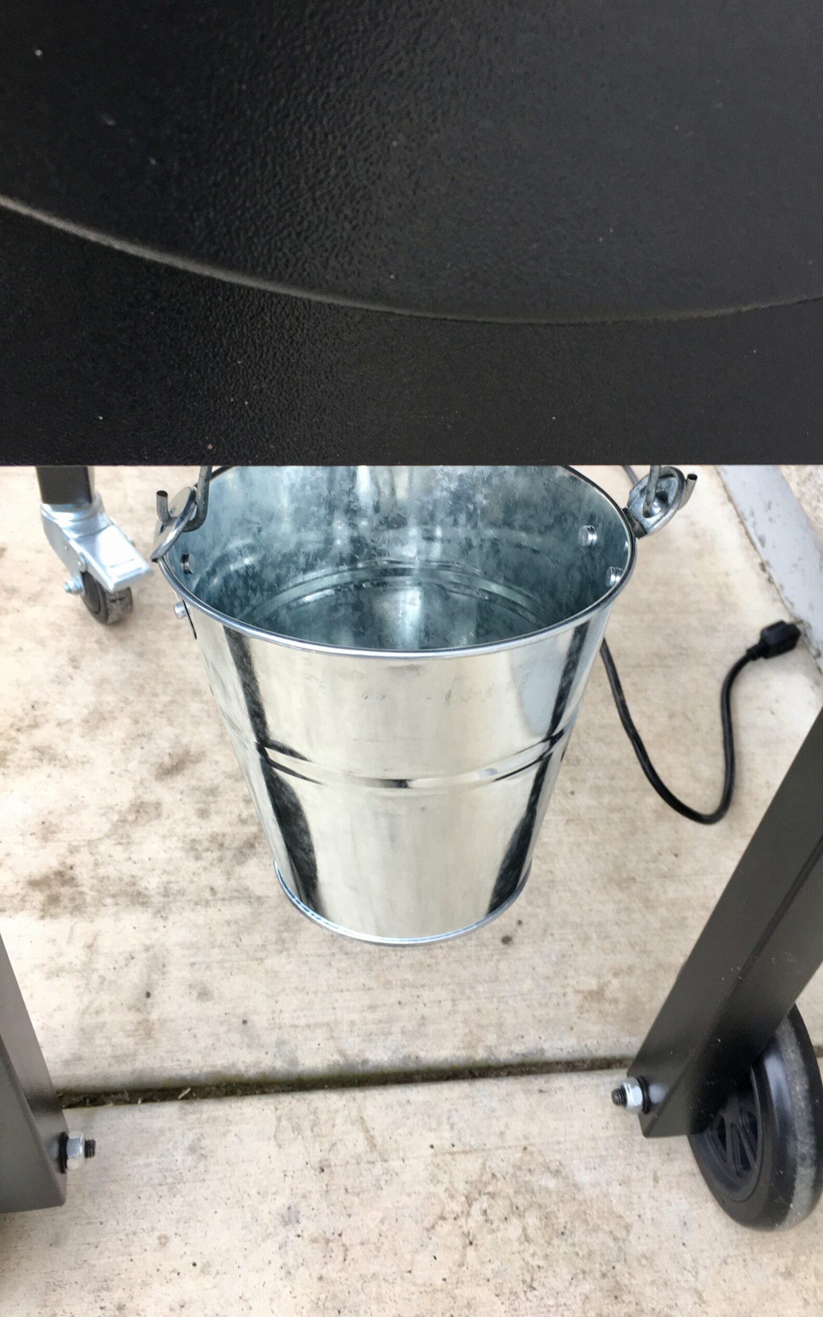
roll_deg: -7.1
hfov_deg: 40.6
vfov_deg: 61.2
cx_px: 433
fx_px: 1112
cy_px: 661
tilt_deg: -44.7
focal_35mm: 31
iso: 40
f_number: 2.2
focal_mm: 4.15
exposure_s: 1/120
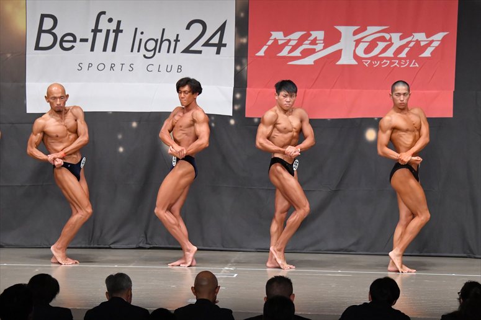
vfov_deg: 9.1
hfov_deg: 13.7
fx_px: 2003
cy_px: 160
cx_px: 240
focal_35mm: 150
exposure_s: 1/400
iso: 6400
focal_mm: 100
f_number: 5.6
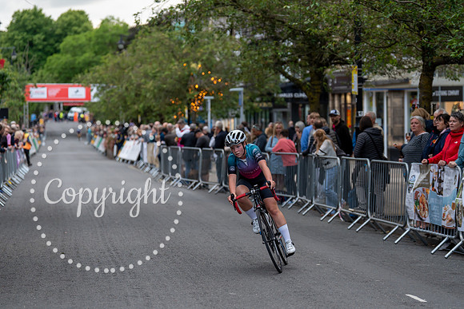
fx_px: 1374
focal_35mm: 107
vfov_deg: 12.9
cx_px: 232
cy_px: 154
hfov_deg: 19.2
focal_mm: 100
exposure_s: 1/800
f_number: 2.8
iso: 640
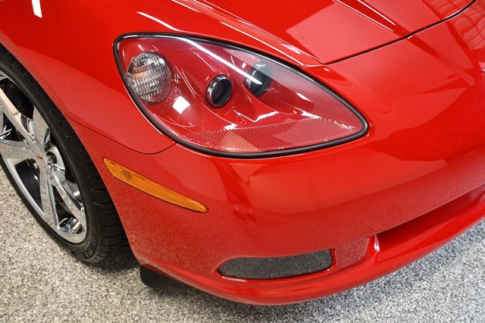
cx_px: 242
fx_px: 539
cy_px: 162
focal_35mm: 40
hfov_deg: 48.5
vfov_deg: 33.4
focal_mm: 27
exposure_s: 1/125
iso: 2500
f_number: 4
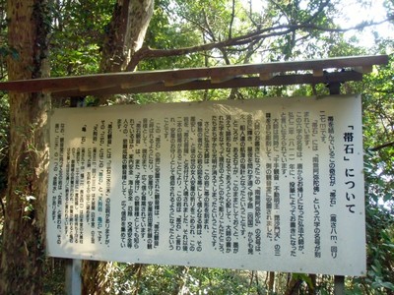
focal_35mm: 33
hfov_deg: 55.4
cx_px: 197
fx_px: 376
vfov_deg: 42.9
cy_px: 148
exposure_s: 1/100
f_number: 3.7
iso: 400
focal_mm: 5.93
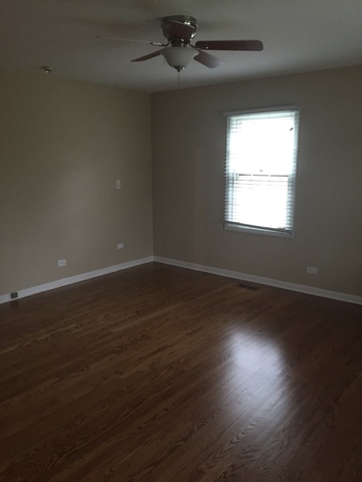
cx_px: 181
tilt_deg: -7.9
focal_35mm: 29
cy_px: 241
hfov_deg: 48.2
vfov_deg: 61.7
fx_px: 404
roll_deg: +0.1
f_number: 2.2
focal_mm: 4.15
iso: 200
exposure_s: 1/30
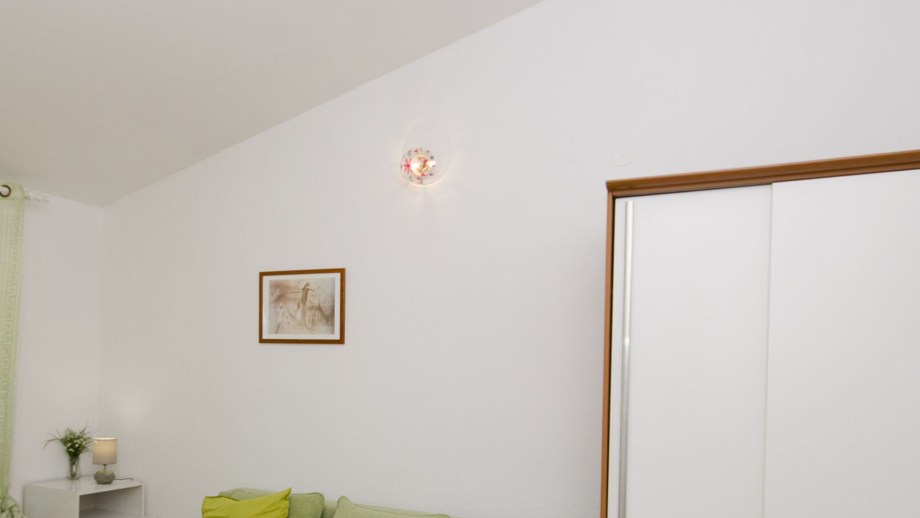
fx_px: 729
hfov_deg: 63.6
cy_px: 370
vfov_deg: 38.3
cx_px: 347
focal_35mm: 30
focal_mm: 11
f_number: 8
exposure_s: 1/200
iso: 250
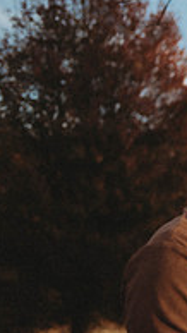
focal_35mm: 113
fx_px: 997
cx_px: 477
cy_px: 262
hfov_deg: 9.4
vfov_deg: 18.8
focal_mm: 36
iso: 100
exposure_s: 1/500
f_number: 2.8
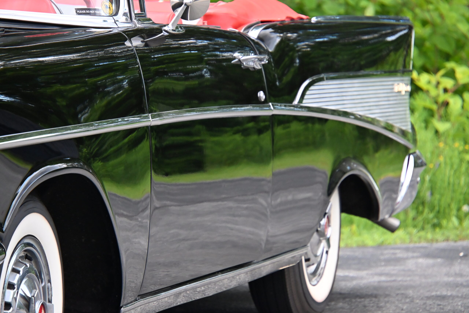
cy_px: 156
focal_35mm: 268
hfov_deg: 7.7
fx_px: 3498
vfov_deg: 5.1
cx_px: 234
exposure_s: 1/250
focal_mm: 179
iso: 2800
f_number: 6
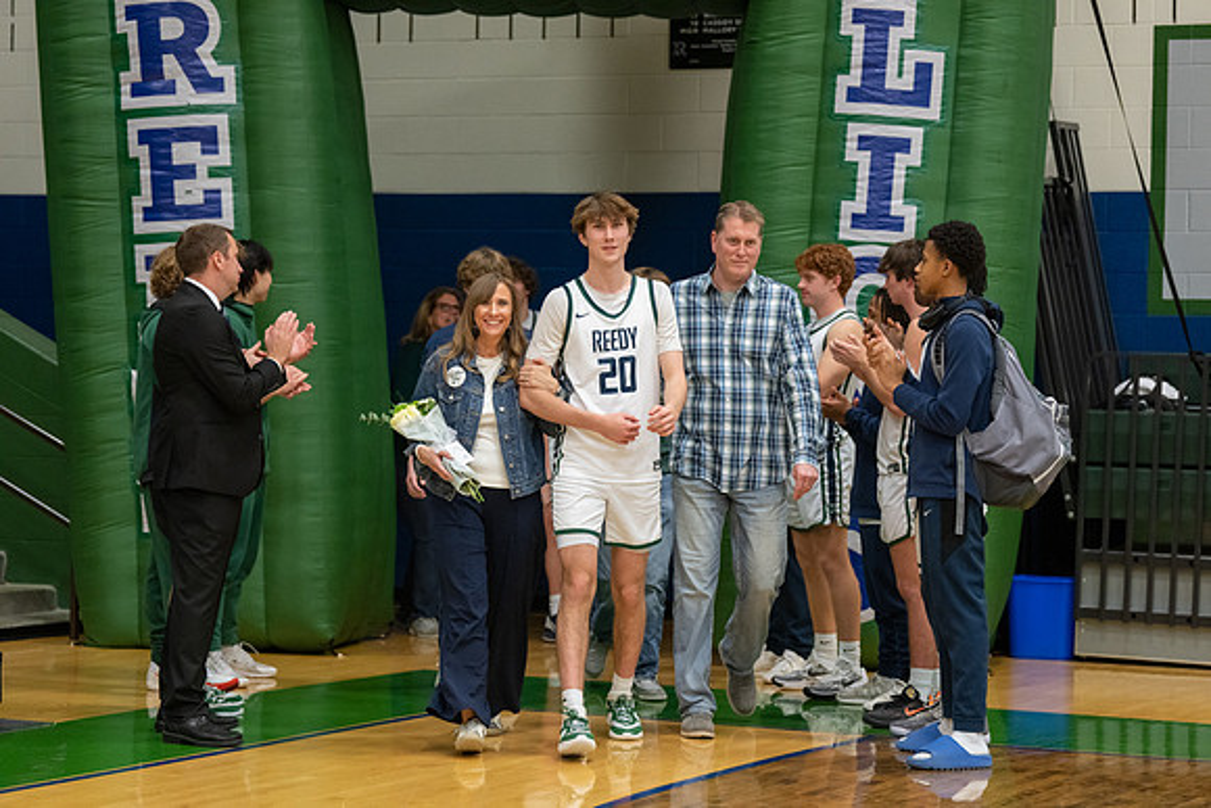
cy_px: 404
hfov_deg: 20.8
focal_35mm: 98
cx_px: 606
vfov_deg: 14.0
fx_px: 3297
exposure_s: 1/320
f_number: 2.8
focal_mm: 98
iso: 5000
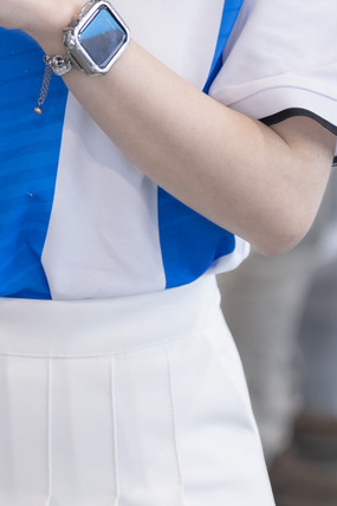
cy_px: -98
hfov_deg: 7.8
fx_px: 2459
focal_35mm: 175
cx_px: -6
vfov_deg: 11.5
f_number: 2
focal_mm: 64
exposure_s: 1/125
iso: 125
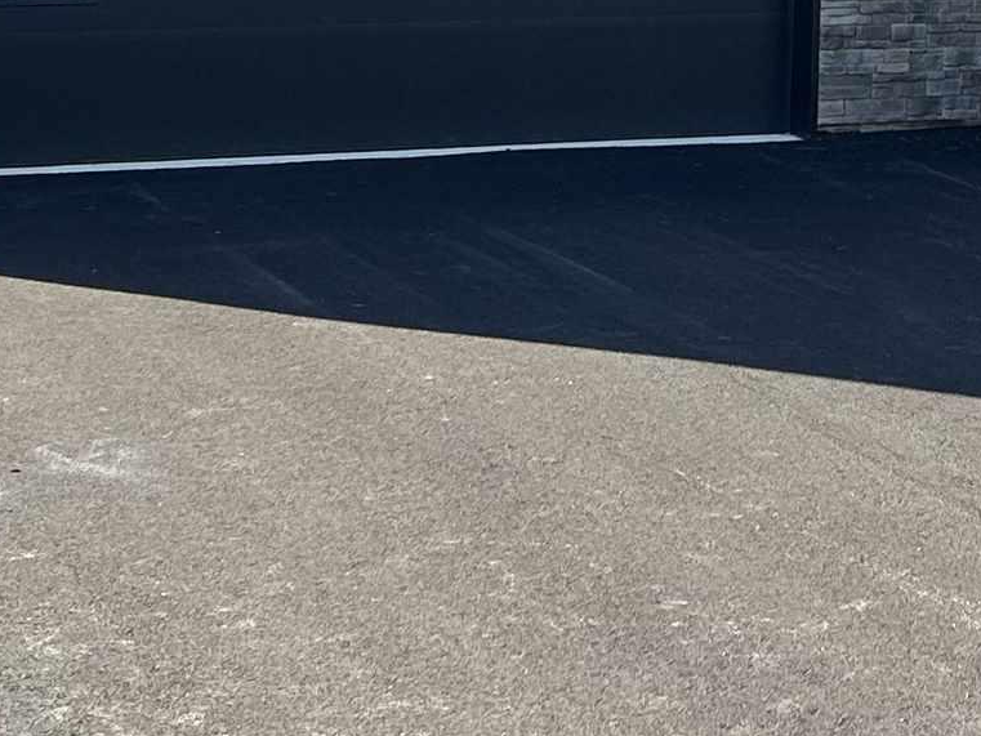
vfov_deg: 13.3
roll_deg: -2.0
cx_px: 976
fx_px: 2976
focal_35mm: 105
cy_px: -385
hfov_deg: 18.3
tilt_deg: +1.7
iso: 50
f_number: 1.5
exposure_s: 1/1468
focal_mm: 5.7
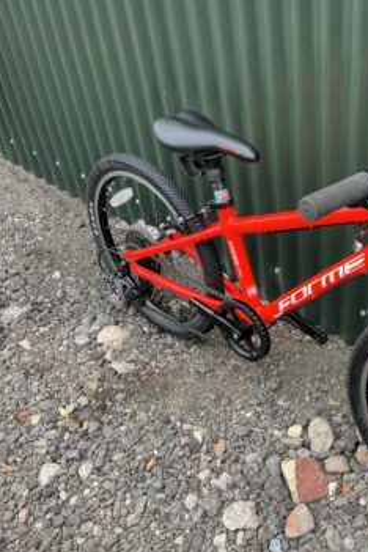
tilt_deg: -38.1
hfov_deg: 33.8
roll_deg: -1.2
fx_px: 567
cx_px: 340
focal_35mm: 37
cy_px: 282
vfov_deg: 51.9
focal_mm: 5.1
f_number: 1.6
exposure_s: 1/188
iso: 40
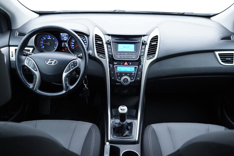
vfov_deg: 36.9
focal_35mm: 36
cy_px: 78
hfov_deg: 53.1
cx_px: 117
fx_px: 234
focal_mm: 24
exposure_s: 1/40
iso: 400
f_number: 2.8
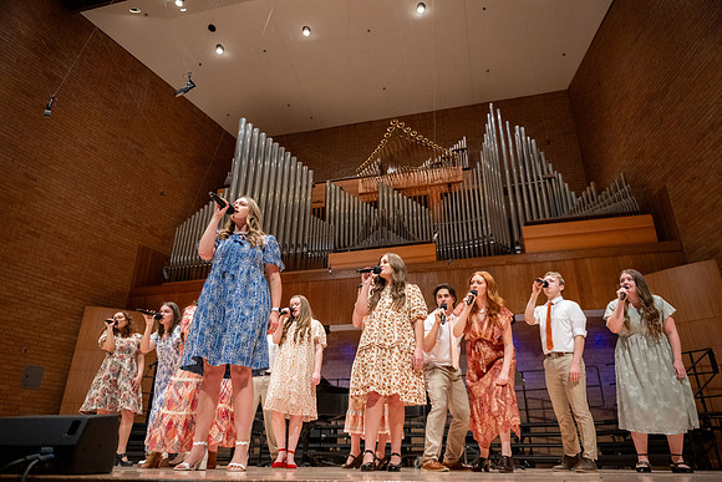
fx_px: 481
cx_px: 361
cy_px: 241
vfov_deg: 53.2
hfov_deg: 73.7
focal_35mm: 24
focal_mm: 24
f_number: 2.8
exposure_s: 1/640
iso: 3200
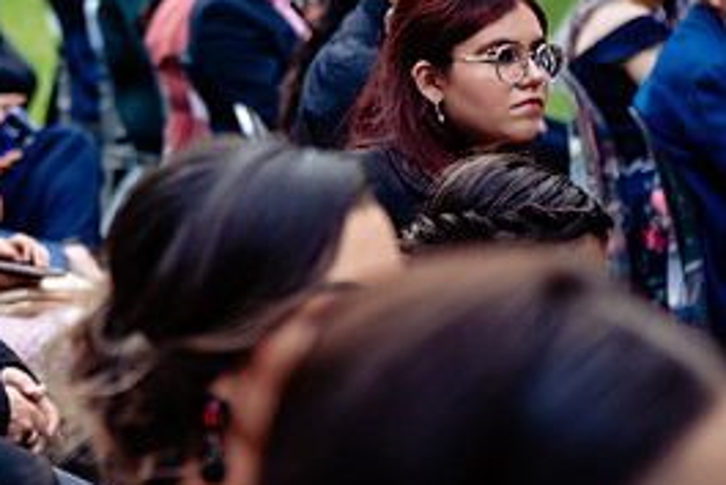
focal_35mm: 153
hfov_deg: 13.2
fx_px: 3087
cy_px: 111
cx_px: -55
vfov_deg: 9.0
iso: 320
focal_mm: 70
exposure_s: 1/160
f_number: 2.8
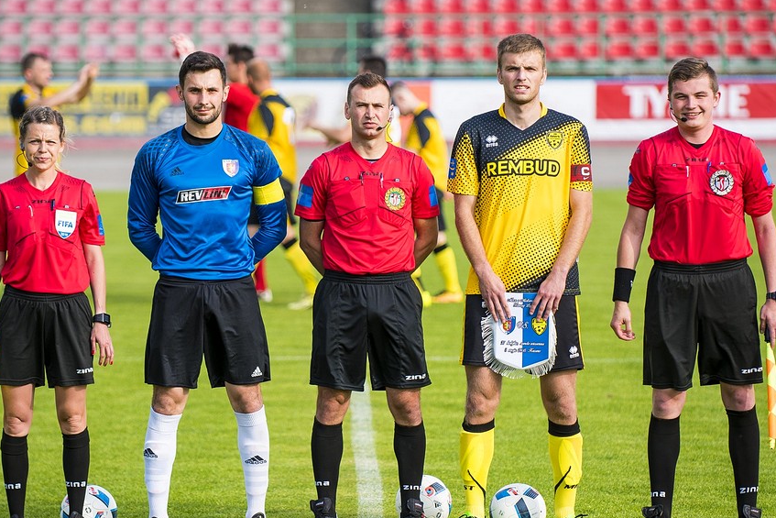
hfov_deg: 11.2
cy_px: 299
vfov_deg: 7.5
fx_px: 3945
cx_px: 374
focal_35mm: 183
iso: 125
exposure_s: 1/1000
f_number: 2.8
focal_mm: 155
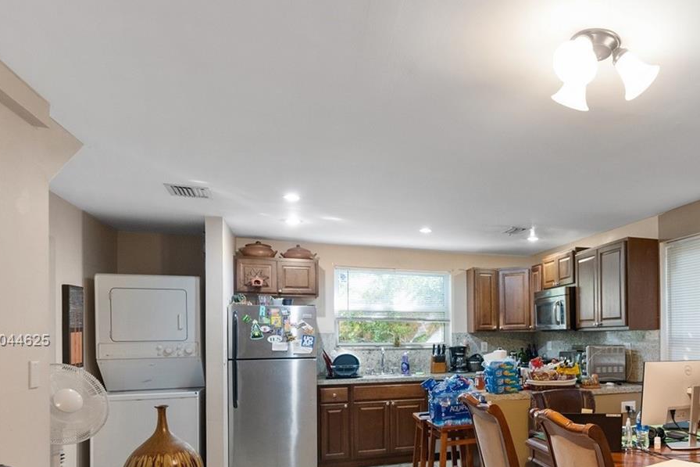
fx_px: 486
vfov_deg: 49.5
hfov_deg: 65.6
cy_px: 341
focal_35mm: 25
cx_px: 551
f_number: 4
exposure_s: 1/8
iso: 1000
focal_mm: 14
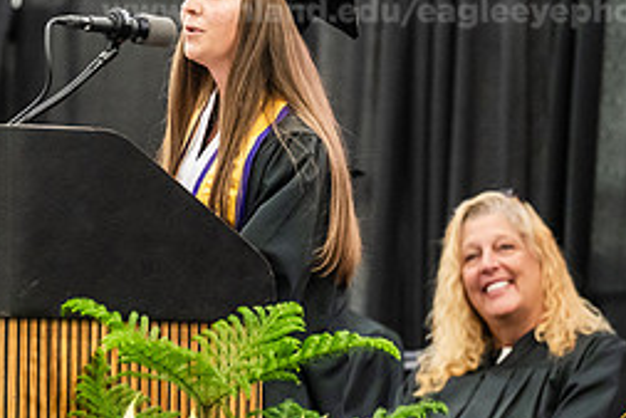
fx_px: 7968
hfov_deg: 4.5
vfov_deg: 3.0
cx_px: -10
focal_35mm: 458
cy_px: 63
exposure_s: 1/200
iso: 5000
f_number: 4
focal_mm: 200
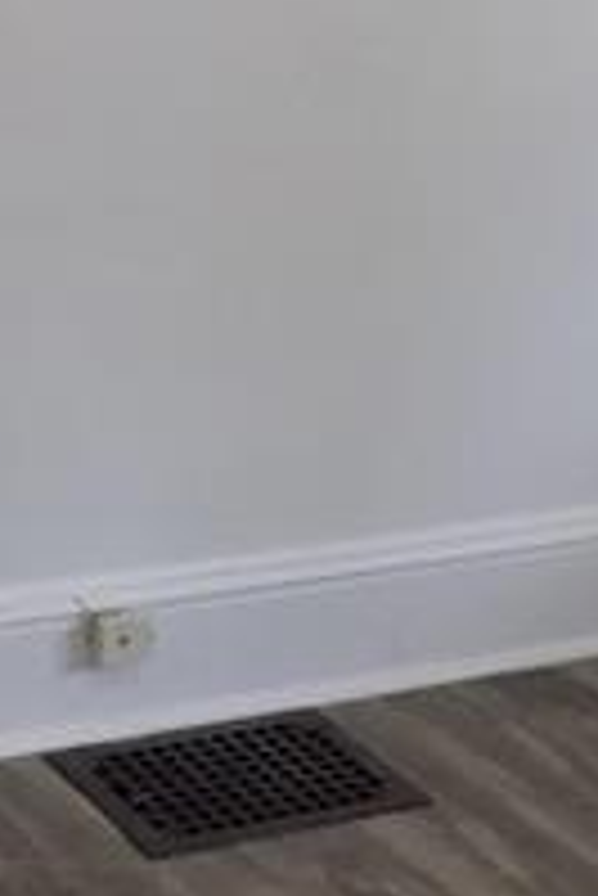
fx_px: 3059
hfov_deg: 11.2
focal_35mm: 123
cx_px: 355
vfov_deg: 16.2
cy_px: -72
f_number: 3.1
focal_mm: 4
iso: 160
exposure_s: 1/30
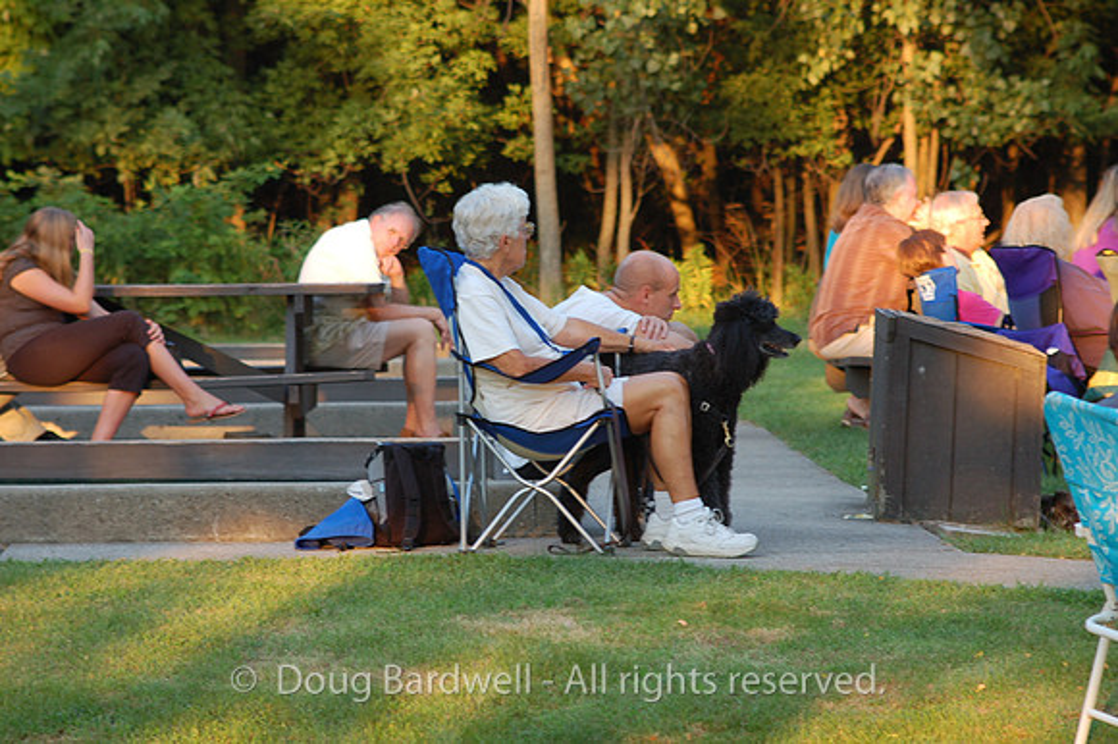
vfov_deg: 6.8
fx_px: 6285
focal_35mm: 202
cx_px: 559
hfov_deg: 10.2
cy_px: 372
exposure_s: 1/60
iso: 200
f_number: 4.5
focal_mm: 135
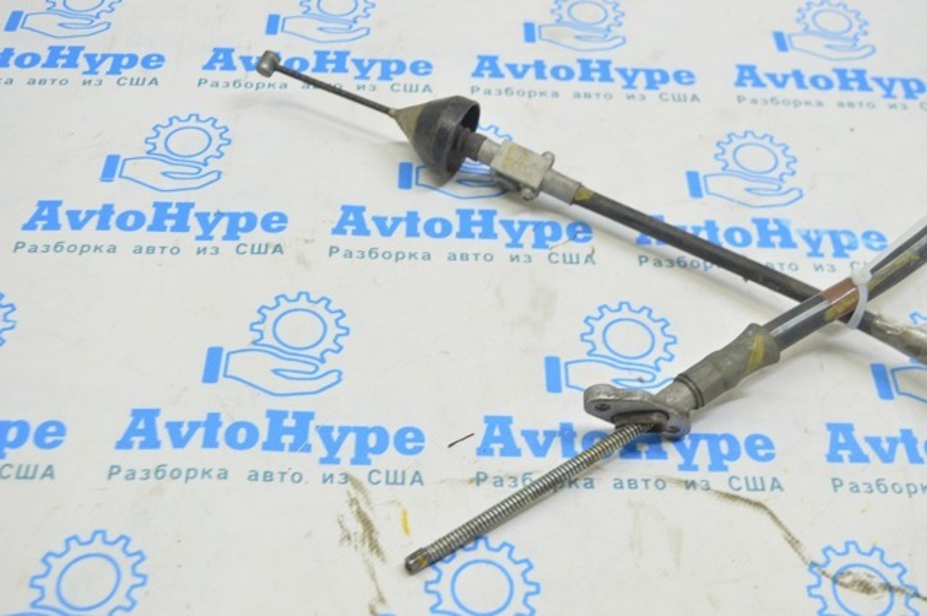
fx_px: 1157
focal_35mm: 45
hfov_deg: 43.7
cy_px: 308
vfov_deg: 29.8
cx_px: 464
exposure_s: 1/20
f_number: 5.6
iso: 400
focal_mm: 30
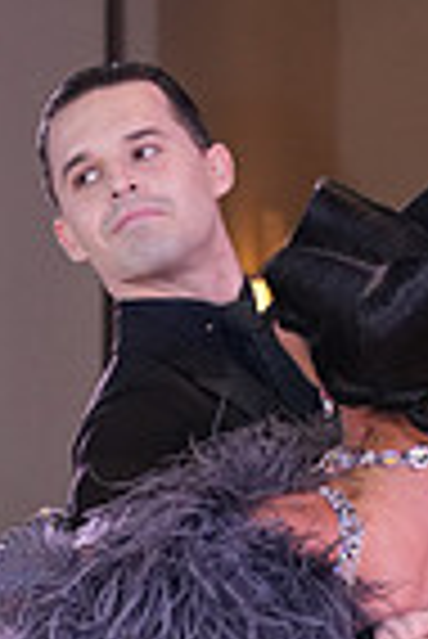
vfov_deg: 4.8
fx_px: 7614
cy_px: 868
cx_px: 255
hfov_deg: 3.2
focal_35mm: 428
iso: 1250
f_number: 5
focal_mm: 105
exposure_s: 1/200
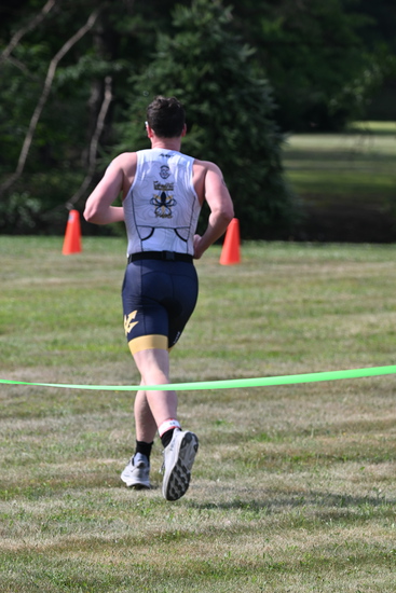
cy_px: 296
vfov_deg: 6.2
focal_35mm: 330
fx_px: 5441
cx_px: 198
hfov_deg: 4.2
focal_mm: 330
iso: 500
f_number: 9.5
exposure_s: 1/500
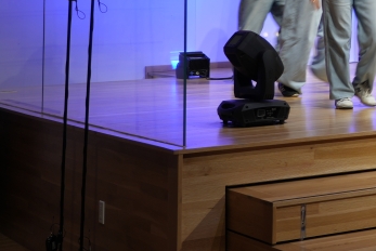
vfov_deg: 11.6
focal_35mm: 114
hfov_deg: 16.1
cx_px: 594
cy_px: -102
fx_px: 1192
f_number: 4
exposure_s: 1/40
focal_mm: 33
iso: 160
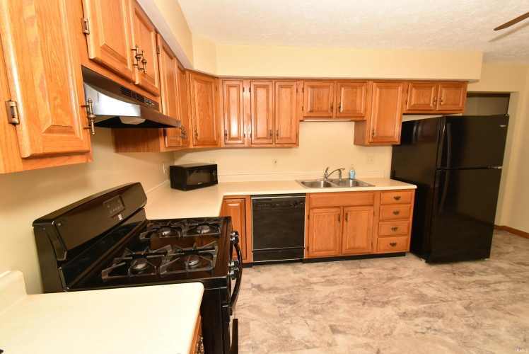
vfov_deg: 77.4
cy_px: 177
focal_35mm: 15
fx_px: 221
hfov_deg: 100.3
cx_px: 264
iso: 400
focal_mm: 10
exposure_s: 1/100
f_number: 9
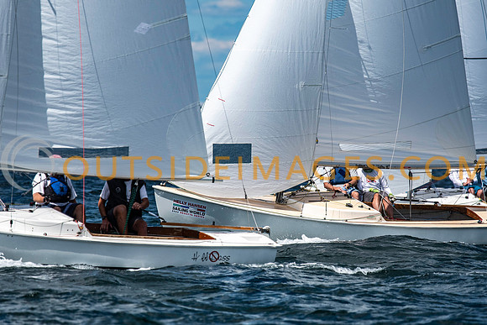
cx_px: 244
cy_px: 162
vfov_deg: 3.1
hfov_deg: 4.6
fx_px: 6089
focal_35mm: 450
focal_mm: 300
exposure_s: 1/6400
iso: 500
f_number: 5
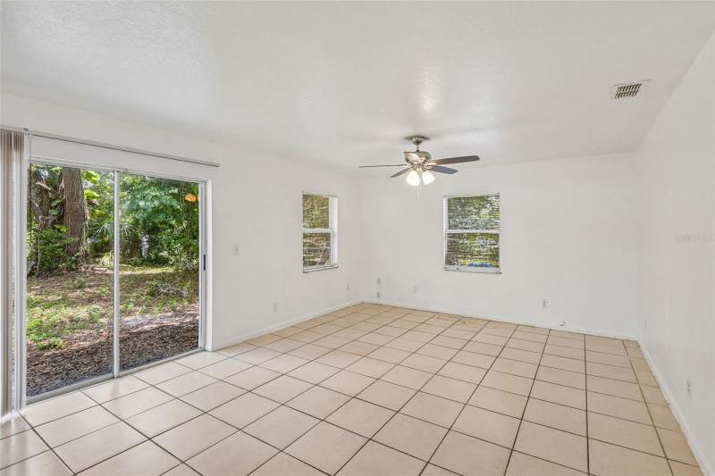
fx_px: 318
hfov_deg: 96.7
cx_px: 358
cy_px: 238
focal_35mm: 16
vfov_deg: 73.7
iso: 400
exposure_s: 1/50
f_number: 8
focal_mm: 16
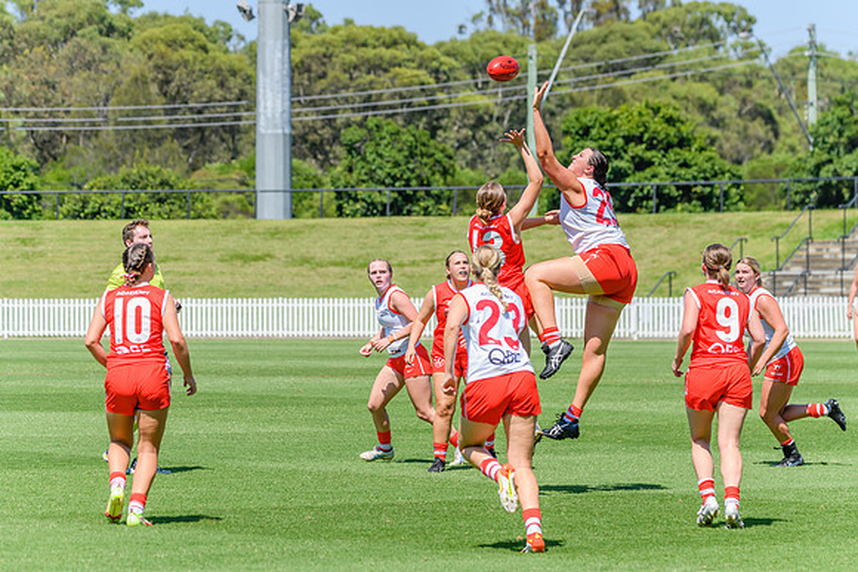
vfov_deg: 6.1
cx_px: 429
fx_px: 5399
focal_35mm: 226
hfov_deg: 9.1
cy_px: 286
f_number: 9
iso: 800
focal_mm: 220
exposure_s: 1/2000
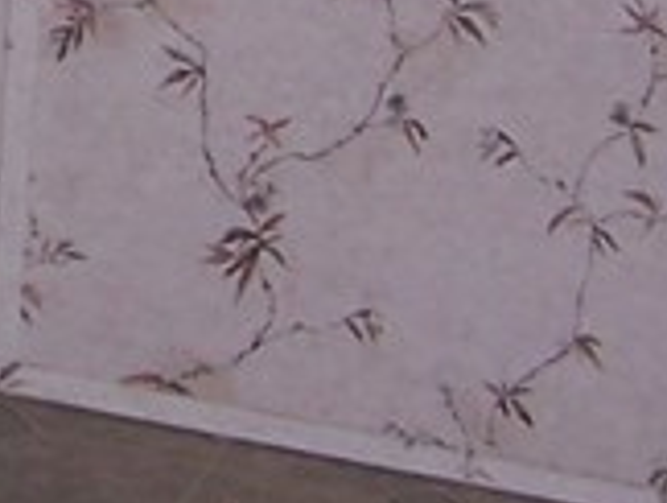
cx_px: -683
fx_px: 4631
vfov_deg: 6.1
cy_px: -379
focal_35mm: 240
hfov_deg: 7.9
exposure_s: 1/60
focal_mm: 6.3
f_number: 2.8
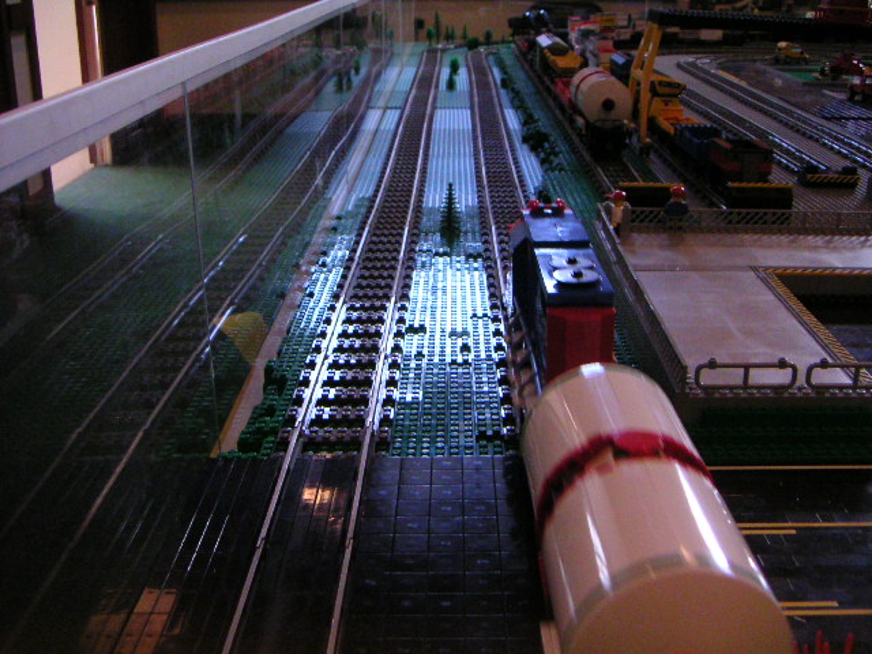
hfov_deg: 46.8
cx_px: 436
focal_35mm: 40
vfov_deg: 36.0
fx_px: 1008
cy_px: 327
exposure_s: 1/90
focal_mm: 5.3
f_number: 2.9
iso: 400
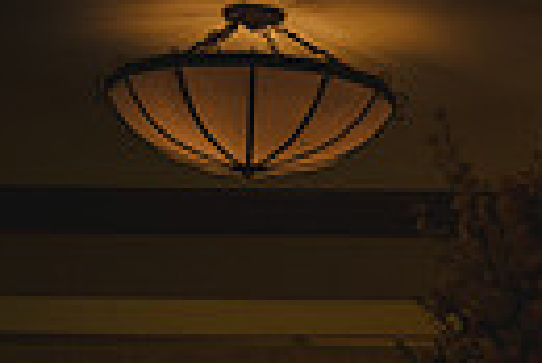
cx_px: 919
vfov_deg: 5.3
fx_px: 3874
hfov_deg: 7.8
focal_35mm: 257
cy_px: 512
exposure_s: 1/250
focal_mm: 50
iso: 1100
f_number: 4.5
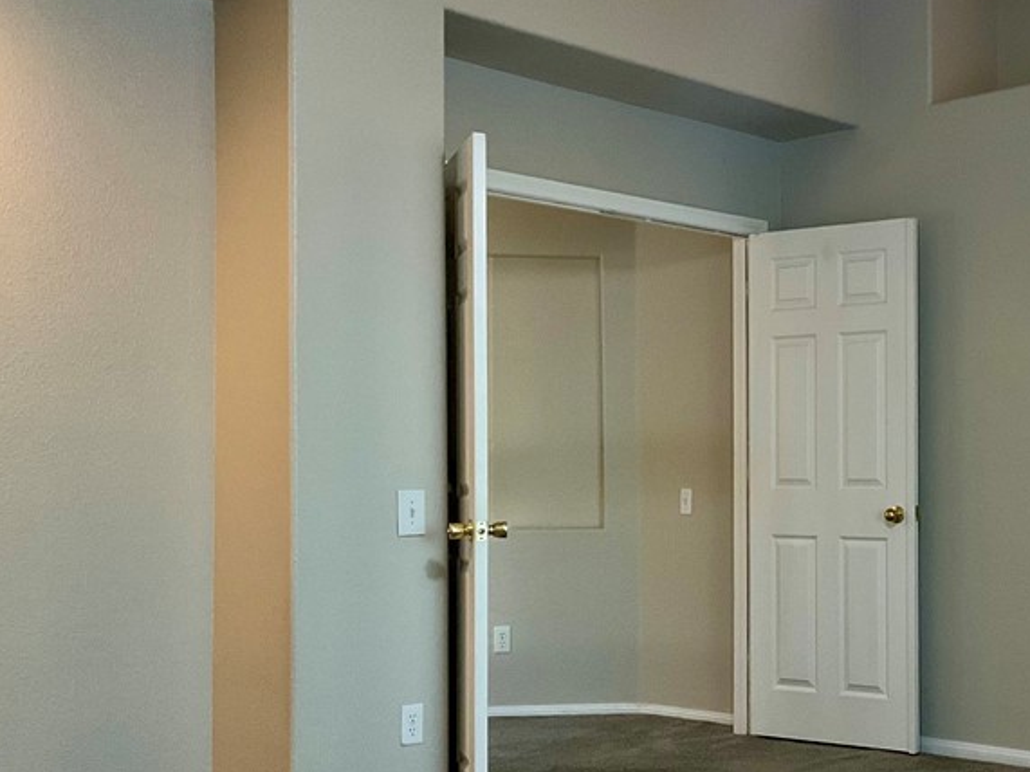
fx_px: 1547
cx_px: 880
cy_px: 462
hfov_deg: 35.2
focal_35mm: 52
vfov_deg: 28.0
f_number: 1.8
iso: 160
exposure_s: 1/60
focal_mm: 3
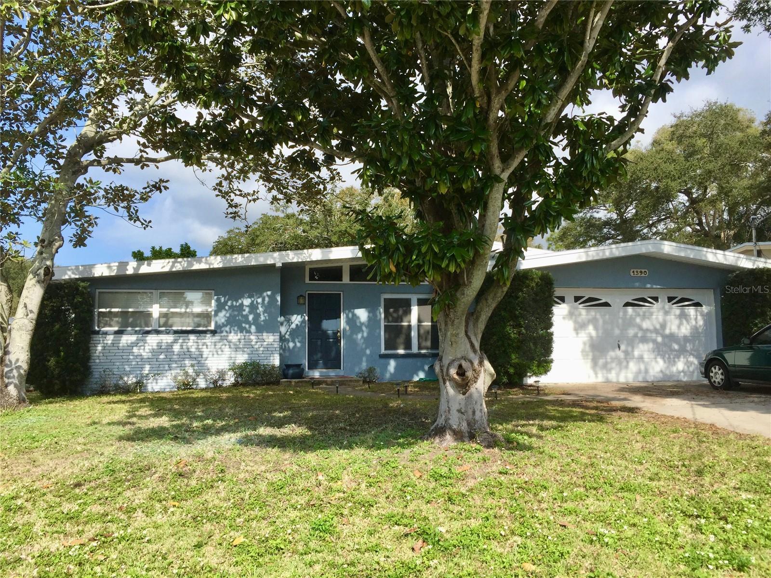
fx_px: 646
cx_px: 386
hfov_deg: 61.7
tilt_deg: +3.7
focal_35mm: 29
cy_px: 289
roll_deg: -0.5
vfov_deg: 48.2
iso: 32
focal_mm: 4.15
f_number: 2.2
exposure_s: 1/1647
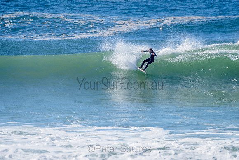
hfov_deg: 3.7
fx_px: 3674
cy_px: 73
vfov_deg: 2.5
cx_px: 131
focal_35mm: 553
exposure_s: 1/2000
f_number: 5.6
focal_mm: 500
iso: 200
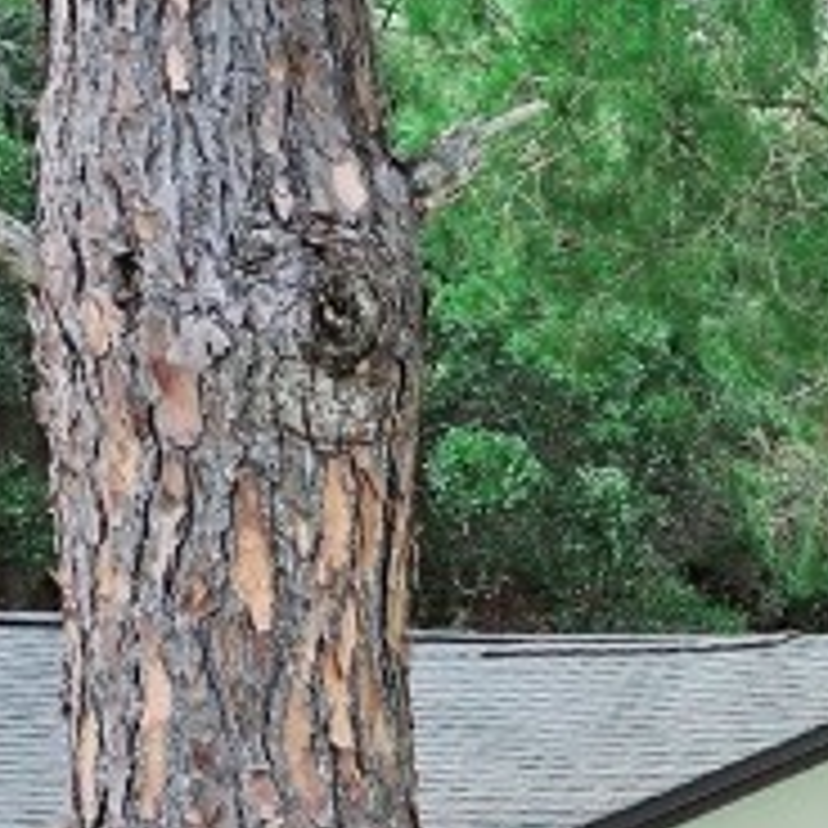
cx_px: 842
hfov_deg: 15.1
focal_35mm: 113
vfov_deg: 15.0
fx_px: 3058
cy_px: 927
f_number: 1.7
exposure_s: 1/192
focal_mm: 6.3
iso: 12
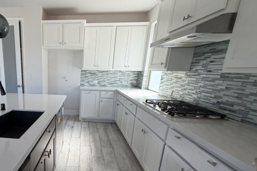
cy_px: 111
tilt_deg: -11.4
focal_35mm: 22
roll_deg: -2.5
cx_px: 65
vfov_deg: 56.2
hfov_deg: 73.3
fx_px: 157
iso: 80
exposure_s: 1/121
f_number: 2.2
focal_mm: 2.22
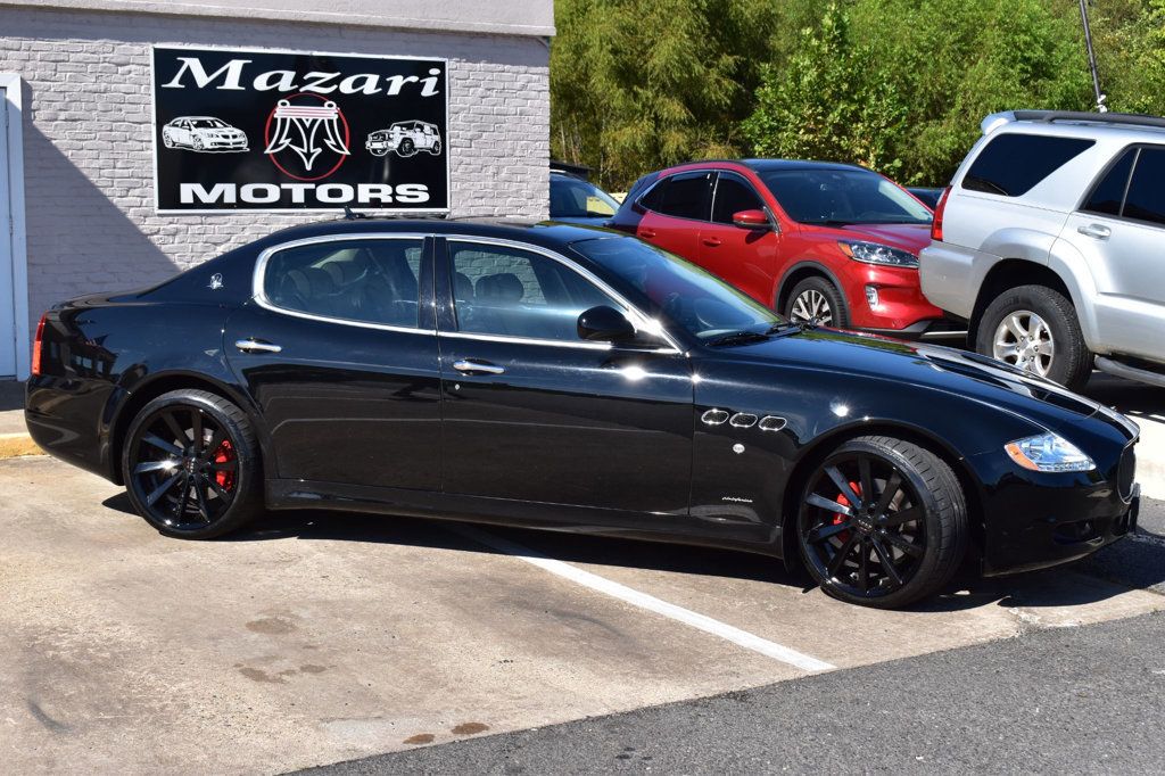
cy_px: 388
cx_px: 582
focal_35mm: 51
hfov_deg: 38.9
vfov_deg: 26.5
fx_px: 1650
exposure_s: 1/500
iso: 400
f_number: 11
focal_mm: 34
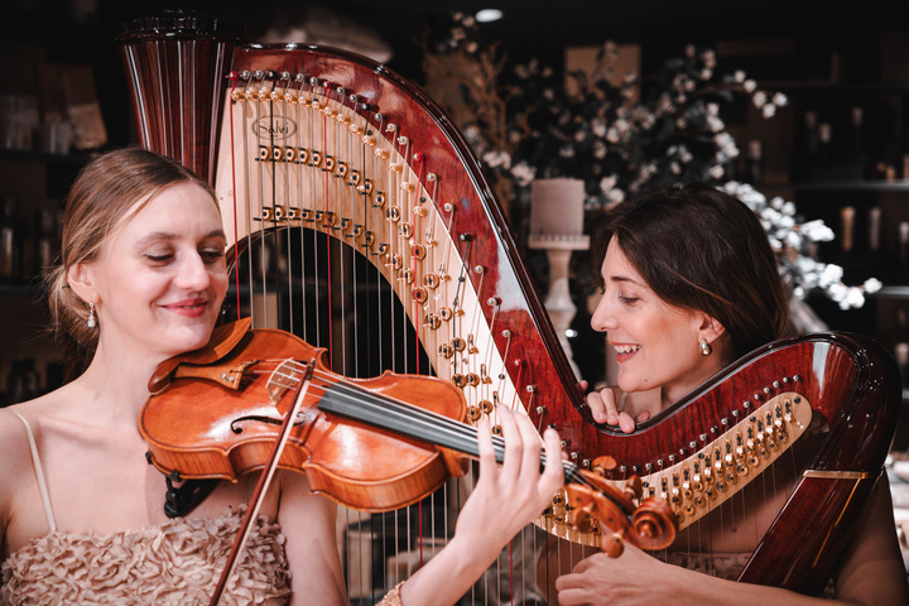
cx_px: 454
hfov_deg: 31.0
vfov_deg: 20.9
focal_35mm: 65
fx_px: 1641
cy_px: 303
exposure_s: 1/60
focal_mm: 65
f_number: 4
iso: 1000
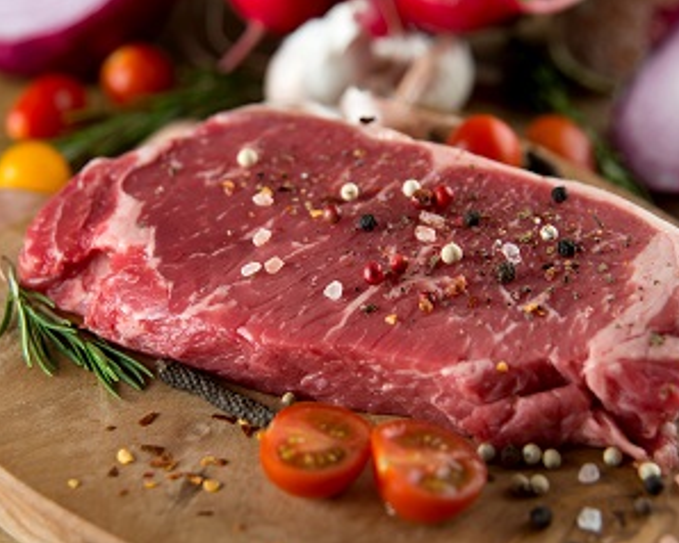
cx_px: 324
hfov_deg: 18.0
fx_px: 2149
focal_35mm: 107
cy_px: 253
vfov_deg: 14.4
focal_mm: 85
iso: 100
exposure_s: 1/160
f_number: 5
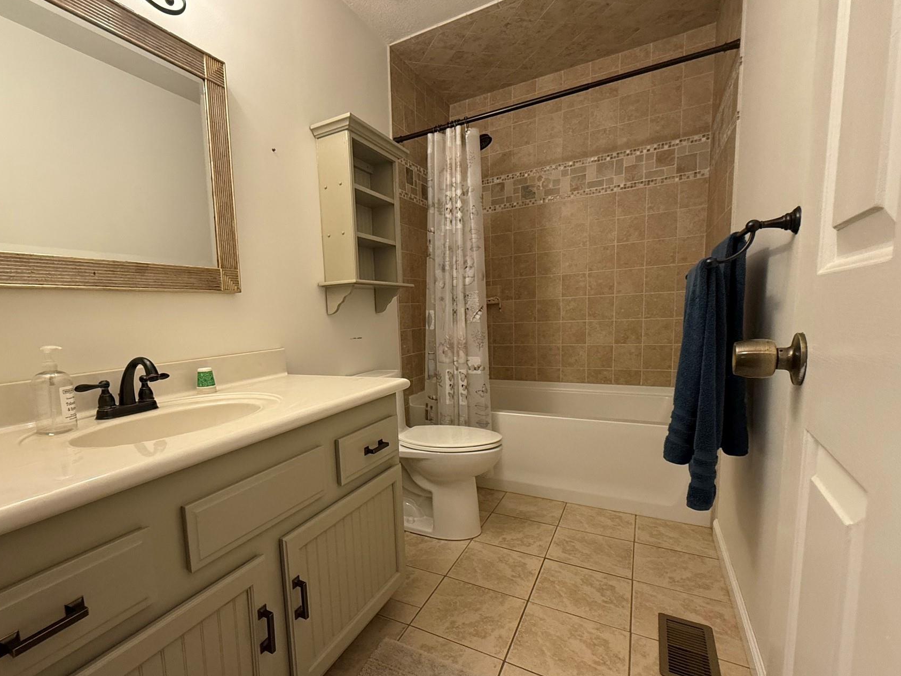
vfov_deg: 74.5
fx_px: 442
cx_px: 371
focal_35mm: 17
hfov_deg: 90.1
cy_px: 371
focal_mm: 2.22
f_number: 2.2
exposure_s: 1/60
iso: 250
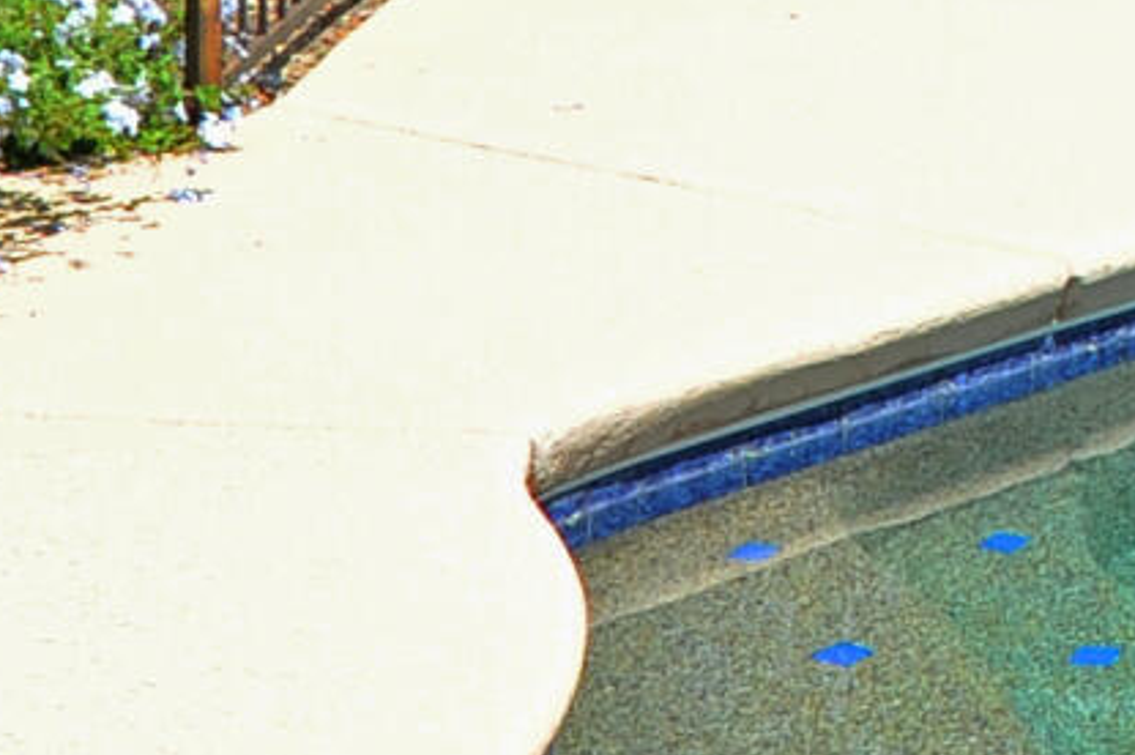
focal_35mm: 130
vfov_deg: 9.6
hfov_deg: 13.5
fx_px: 4095
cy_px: -892
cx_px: 2267
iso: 320
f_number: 11
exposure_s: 1/320
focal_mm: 18
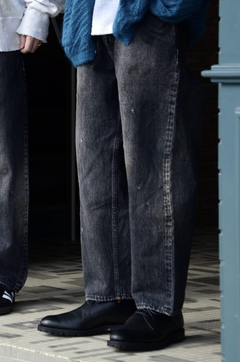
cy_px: 107
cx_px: 36
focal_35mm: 165
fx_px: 1657
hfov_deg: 8.3
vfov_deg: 12.5
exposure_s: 1/320
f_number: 5
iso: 125
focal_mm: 62
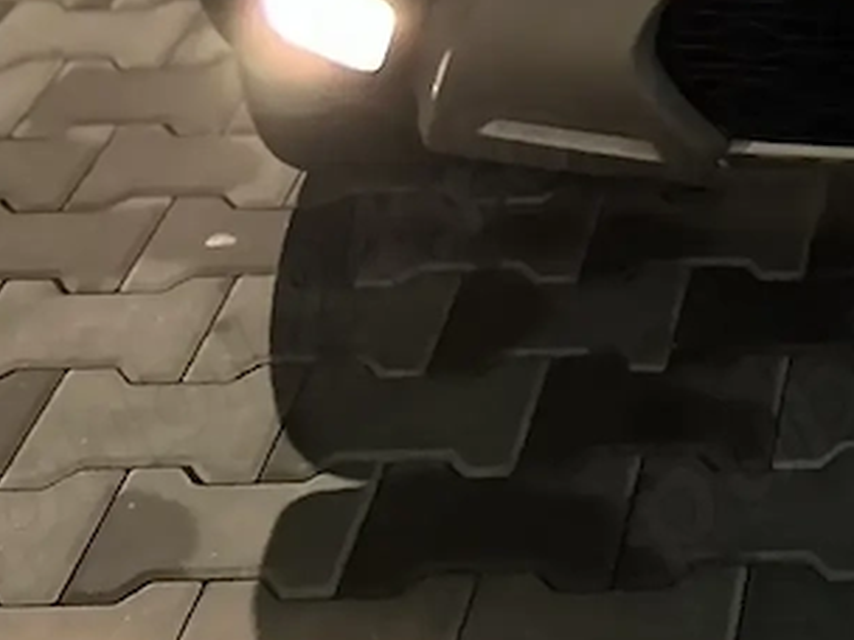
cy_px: -949
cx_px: 1256
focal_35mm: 114
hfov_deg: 15.9
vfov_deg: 10.8
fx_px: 2812
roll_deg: +0.1
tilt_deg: -5.5
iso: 500
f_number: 1.5
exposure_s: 1/50
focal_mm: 5.7
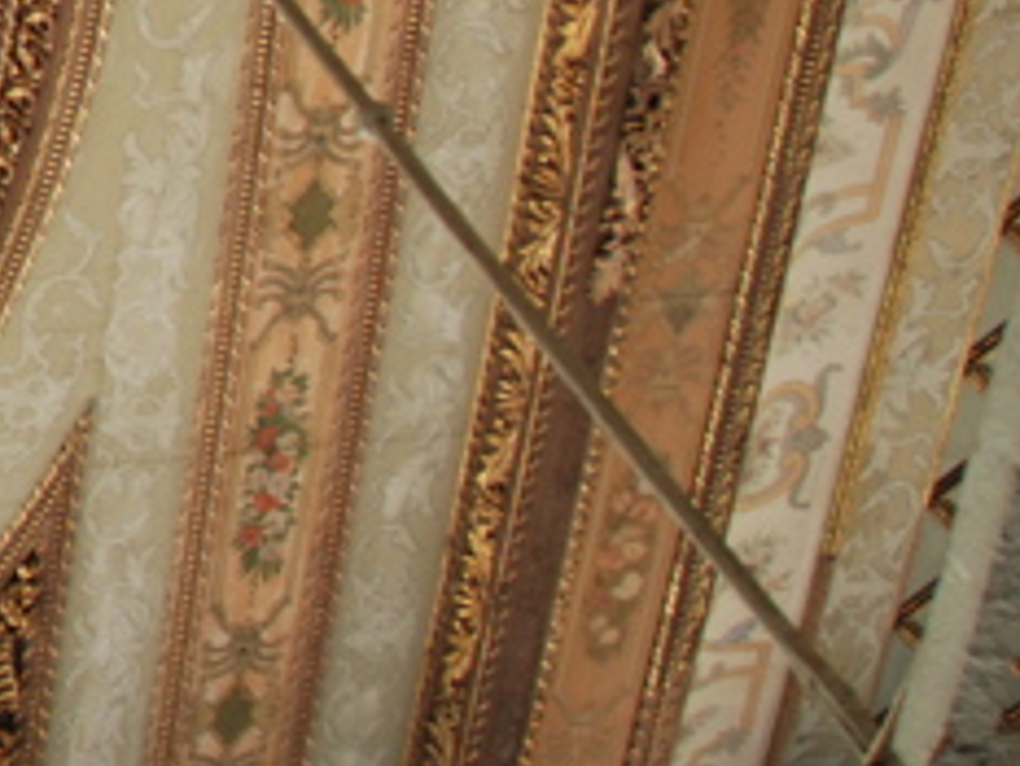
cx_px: -1154
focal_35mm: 114
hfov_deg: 13.9
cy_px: -125
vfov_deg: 12.7
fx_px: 3361
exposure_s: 1/50
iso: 200
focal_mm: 18
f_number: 3.5
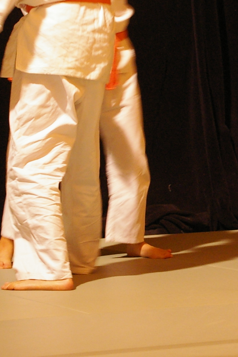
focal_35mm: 216
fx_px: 2139
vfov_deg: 9.5
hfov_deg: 6.3
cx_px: 390
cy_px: 7
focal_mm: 45
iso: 800
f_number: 4.5
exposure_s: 1/15
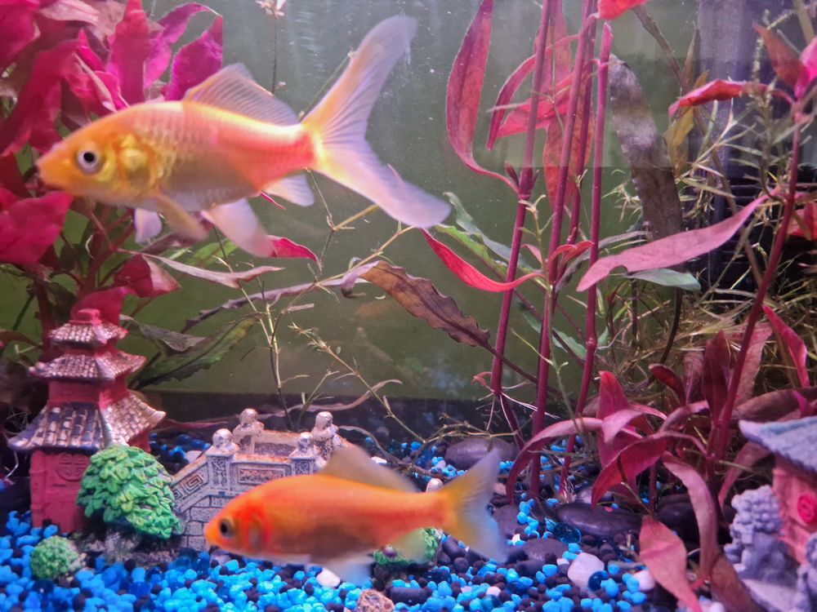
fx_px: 543
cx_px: 408
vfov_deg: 58.9
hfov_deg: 73.9
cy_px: 306
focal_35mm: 23
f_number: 1.8
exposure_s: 1/50
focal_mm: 5.4
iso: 640
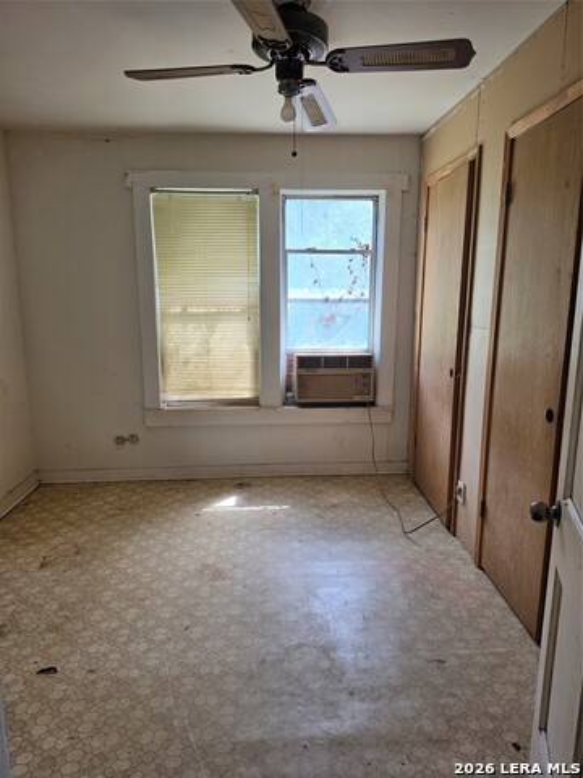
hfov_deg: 58.9
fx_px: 516
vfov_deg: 73.9
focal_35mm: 23
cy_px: 389
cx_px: 292
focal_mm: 6.5
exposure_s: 1/359
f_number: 1.4
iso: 25
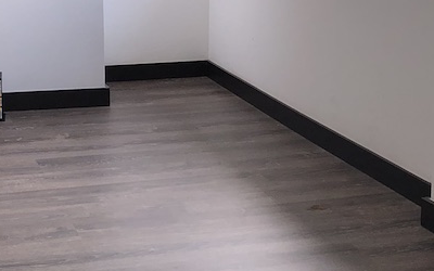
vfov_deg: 13.8
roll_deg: +0.5
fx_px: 1124
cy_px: 130
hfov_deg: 21.9
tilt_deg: -12.4
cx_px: 220
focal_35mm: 95
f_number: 1.8
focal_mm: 4
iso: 20
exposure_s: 1/159
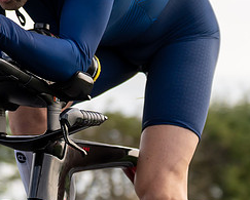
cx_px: 27
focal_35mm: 379
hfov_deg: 5.1
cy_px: 118
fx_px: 2808
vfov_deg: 4.1
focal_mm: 78
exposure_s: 1/1000
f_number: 3.2
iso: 100
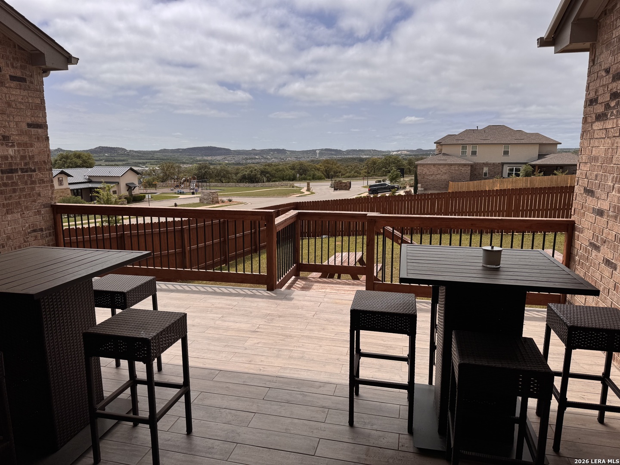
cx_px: 310
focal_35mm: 24
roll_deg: +0.3
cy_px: 232
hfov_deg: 71.6
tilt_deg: -11.2
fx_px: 430
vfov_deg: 56.8
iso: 80
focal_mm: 6.76
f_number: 1.78
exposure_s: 1/7937
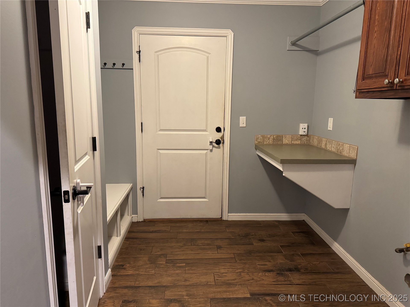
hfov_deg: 71.6
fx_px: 284
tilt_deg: -9.8
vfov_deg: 56.8
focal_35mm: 24
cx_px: 205
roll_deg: -1.1
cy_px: 154
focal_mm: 6.76
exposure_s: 1/60
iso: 800
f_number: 1.78
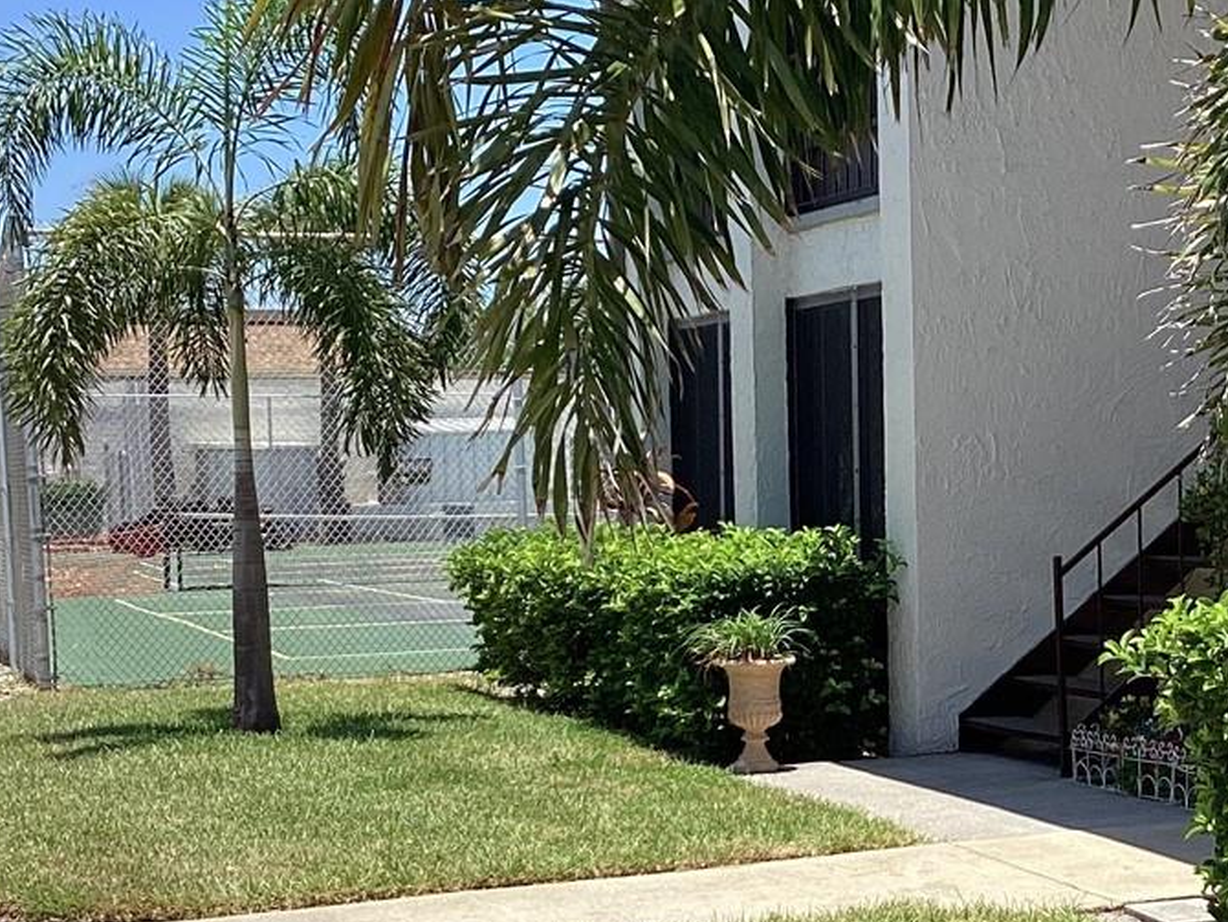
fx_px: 2626
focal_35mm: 74
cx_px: 946
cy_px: 598
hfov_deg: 25.9
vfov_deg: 19.9
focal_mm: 3.3
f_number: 2.4
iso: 25
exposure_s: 1/815
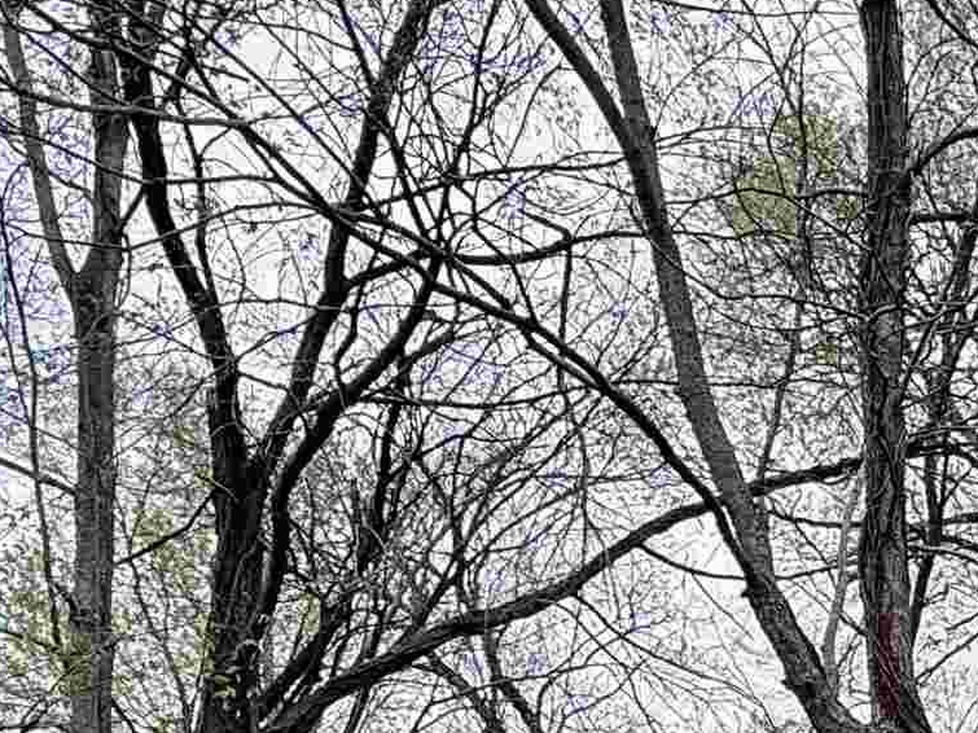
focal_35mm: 57
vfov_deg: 21.6
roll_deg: +0.7
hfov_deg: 30.8
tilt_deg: +8.6
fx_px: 1610
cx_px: 1023
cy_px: 1089
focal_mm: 2.22
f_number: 2.2
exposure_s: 1/328
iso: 64
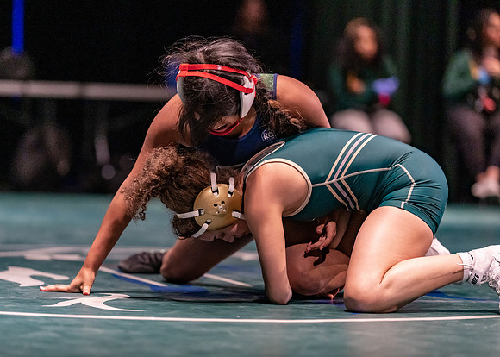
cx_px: 191
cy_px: 188
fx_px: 2315
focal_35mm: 163
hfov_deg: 12.3
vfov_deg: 8.8
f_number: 1.8
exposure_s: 1/1000
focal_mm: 135
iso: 2000
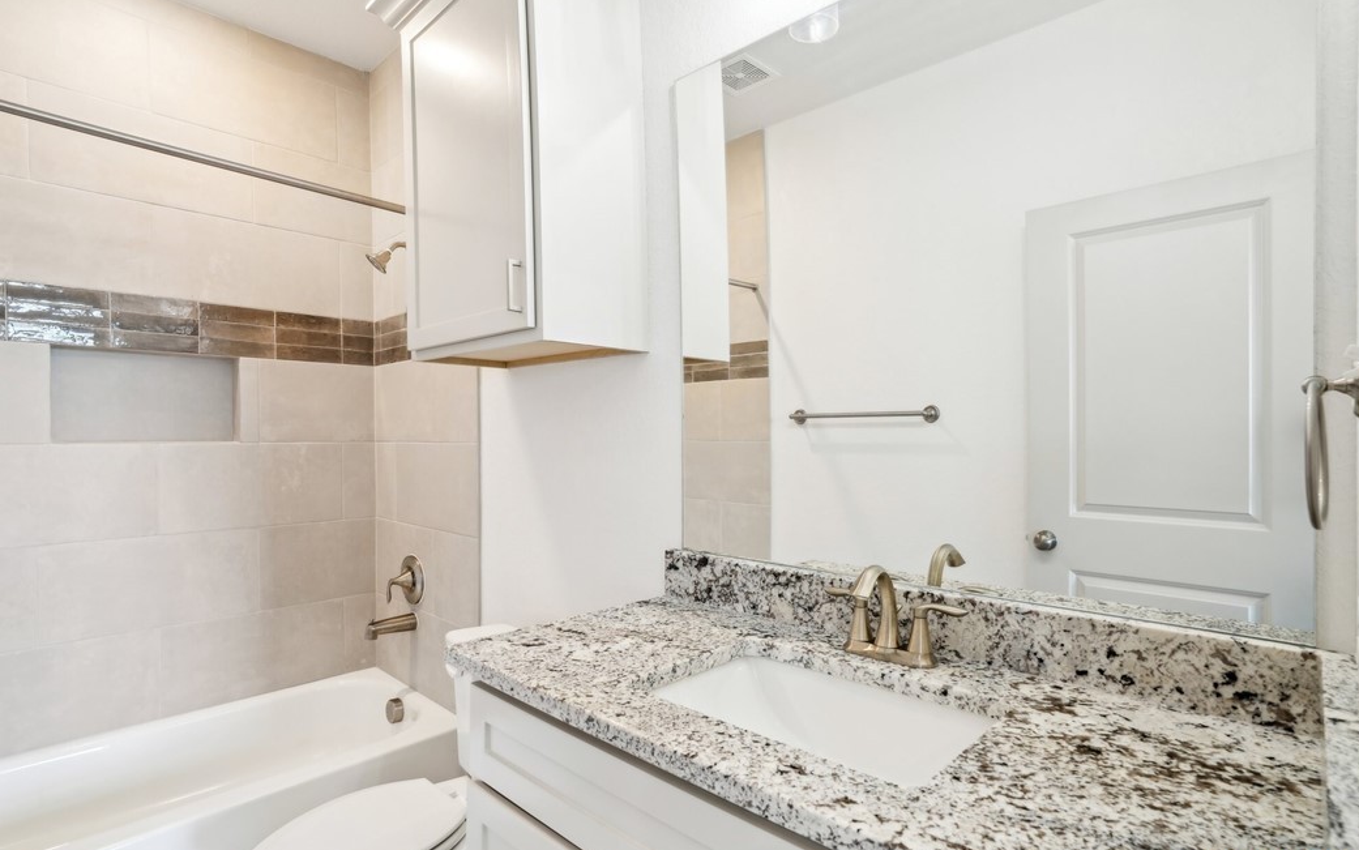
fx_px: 630
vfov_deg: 68.0
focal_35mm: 17
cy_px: 443
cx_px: 667
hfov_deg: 94.3
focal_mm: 16
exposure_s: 1/6
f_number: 8
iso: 400
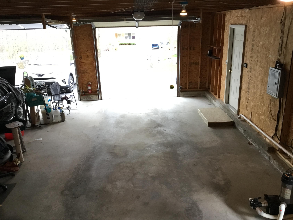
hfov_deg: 58.4
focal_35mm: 31
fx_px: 262
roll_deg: +1.3
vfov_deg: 45.4
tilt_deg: -18.5
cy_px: 110
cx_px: 146
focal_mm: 3.3
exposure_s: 1/30
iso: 40
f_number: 2.4
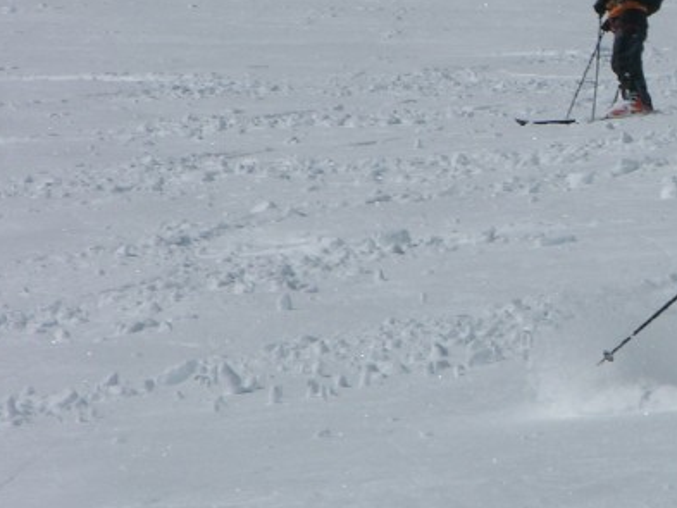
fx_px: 14281
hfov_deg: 2.7
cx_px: 779
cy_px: 183
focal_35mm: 730
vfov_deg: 2.0
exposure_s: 1/617
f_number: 7.4
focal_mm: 71.2
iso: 50
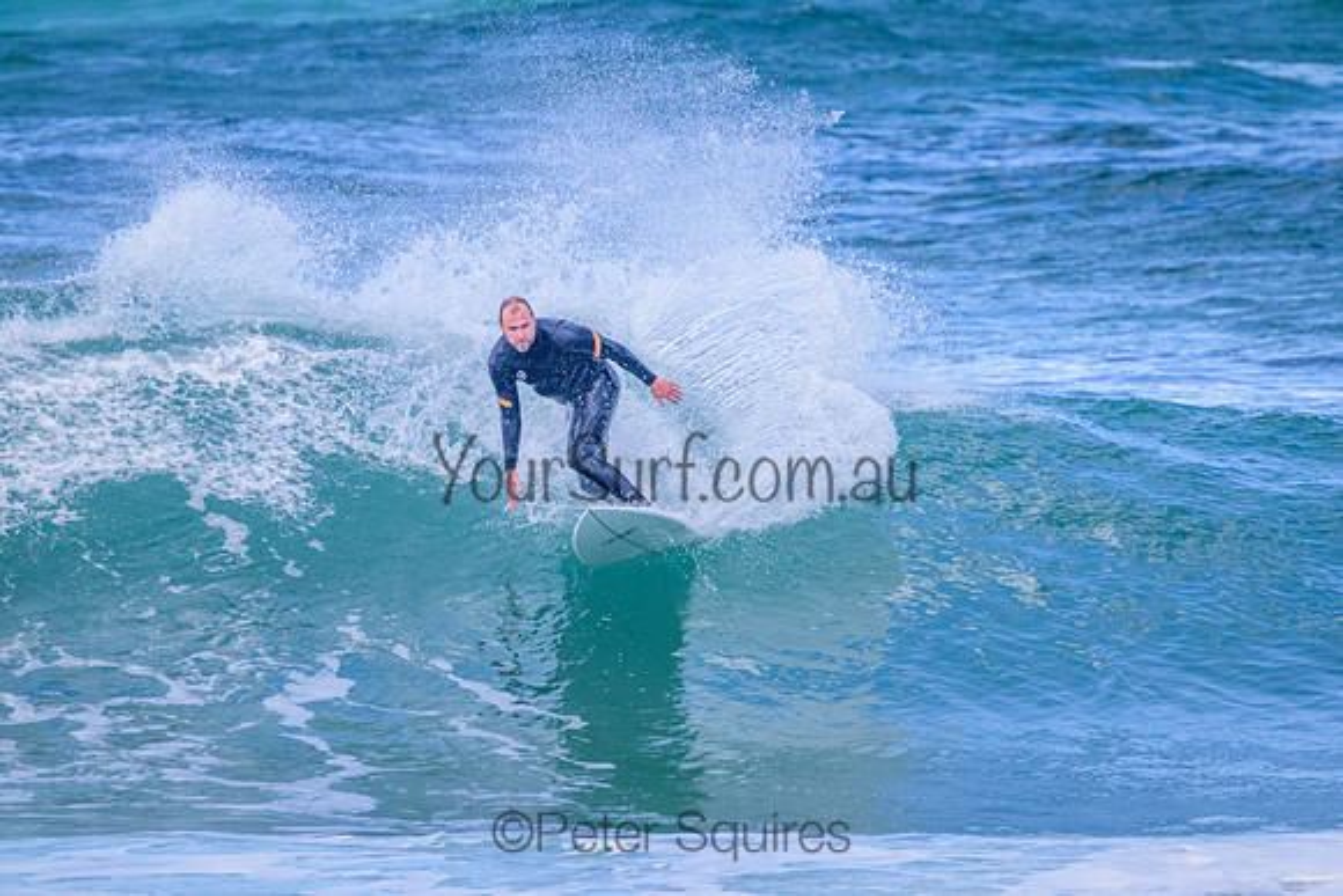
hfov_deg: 2.6
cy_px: 448
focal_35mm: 800
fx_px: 29850
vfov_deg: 1.7
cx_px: 672
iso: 2200
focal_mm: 800
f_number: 11
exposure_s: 1/1600
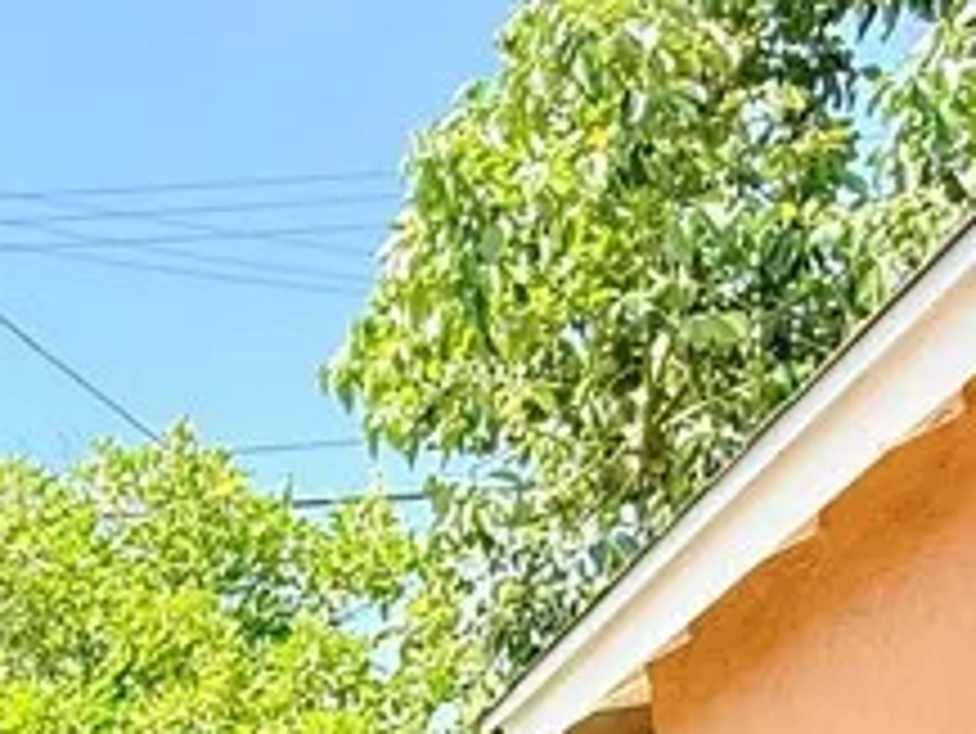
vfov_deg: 18.3
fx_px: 1862
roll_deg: +6.0
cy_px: 1261
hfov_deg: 25.4
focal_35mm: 66
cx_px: -283
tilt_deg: +3.1
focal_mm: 2.22
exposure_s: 1/212
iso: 64
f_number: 2.2
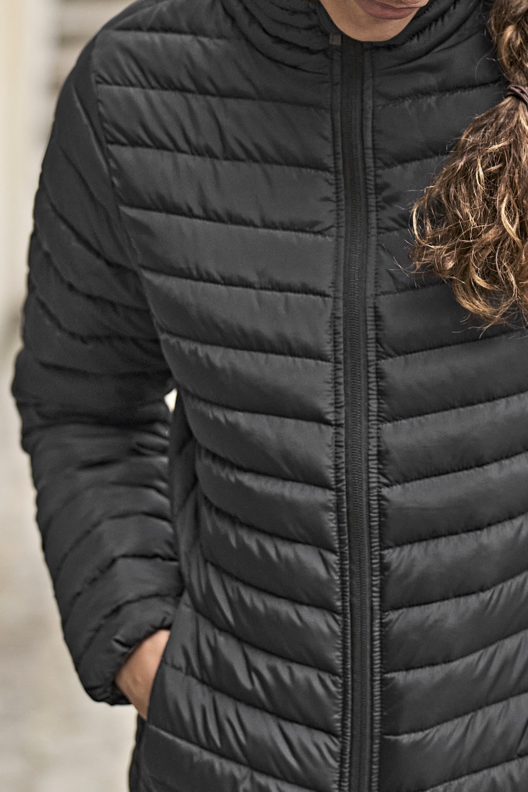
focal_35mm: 167
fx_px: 3674
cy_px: 206
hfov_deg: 8.2
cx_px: 381
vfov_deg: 12.3
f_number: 2.8
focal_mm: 78
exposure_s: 1/4000
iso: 1000
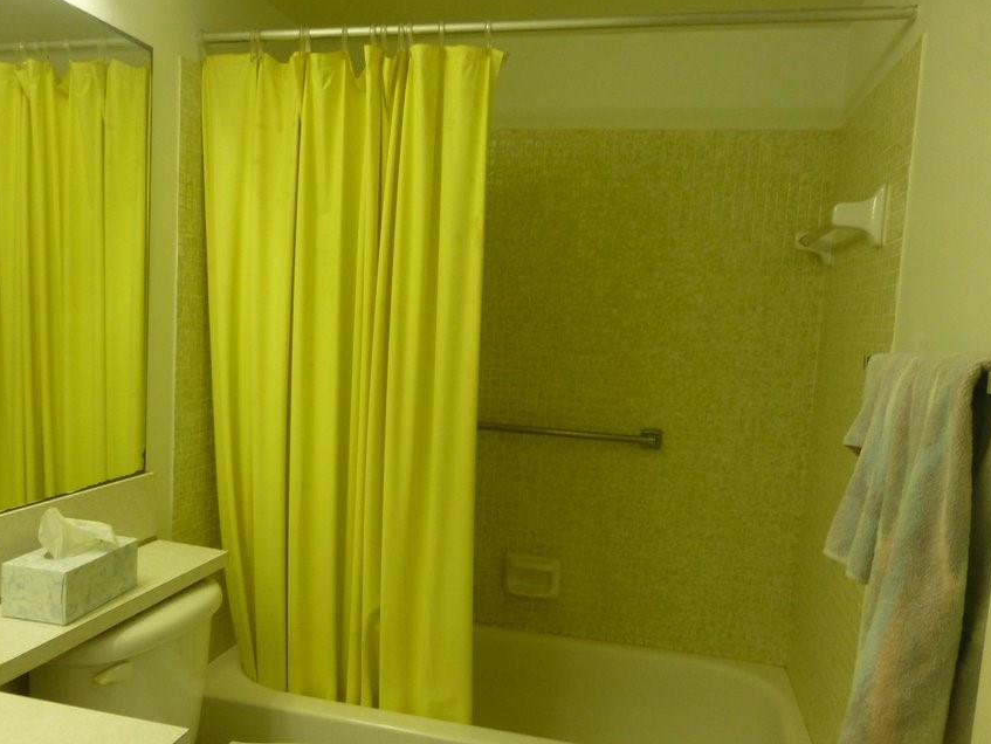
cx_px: 425
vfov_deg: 48.2
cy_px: 407
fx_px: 831
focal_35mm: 29
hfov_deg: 61.4
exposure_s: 1/60
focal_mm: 4.3
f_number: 3.3
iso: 320
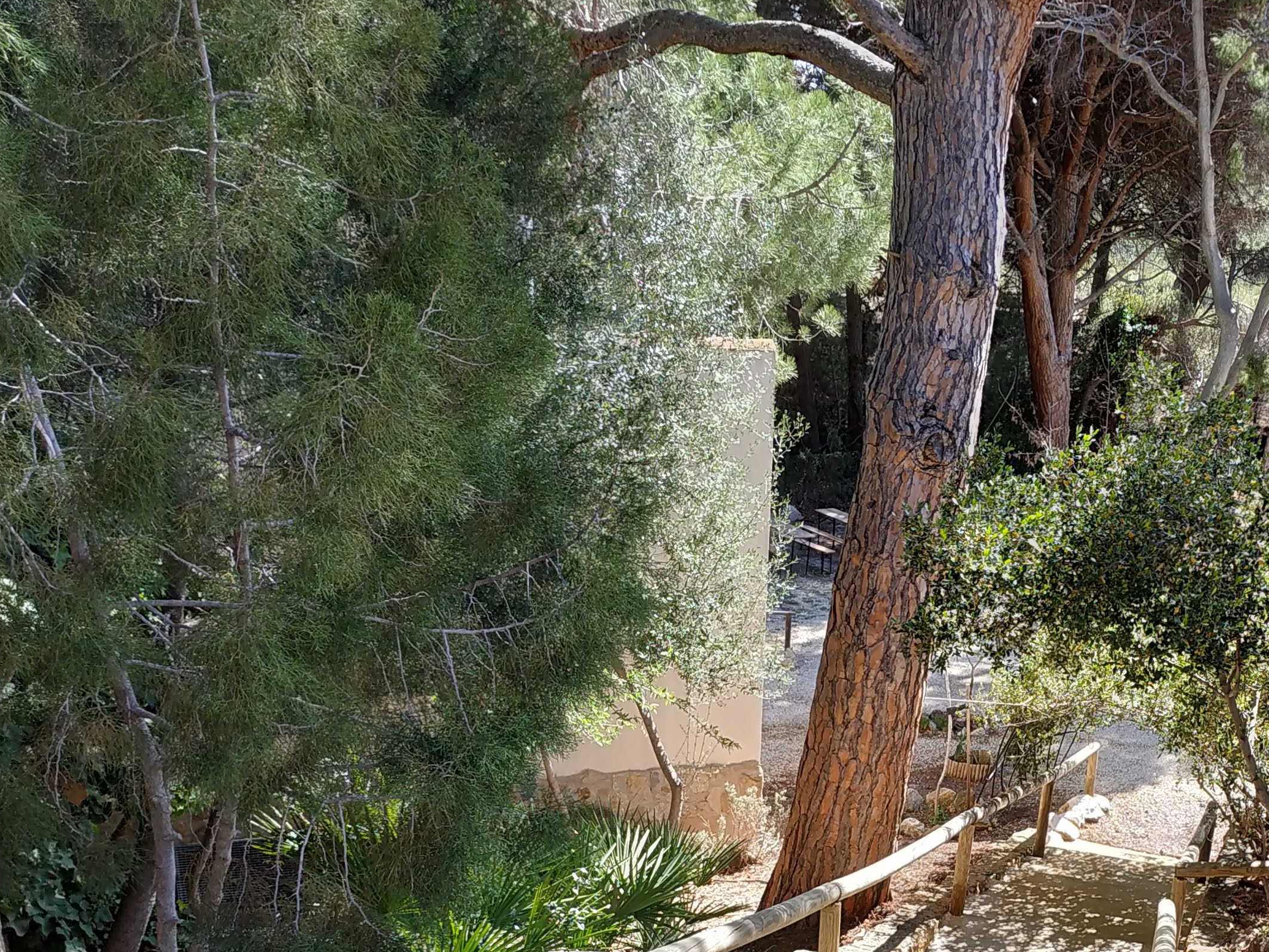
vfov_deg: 31.0
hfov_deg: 40.8
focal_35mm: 45
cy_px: 827
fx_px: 1650
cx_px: 963
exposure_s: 1/576
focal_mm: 3.94
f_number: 1.9
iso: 200
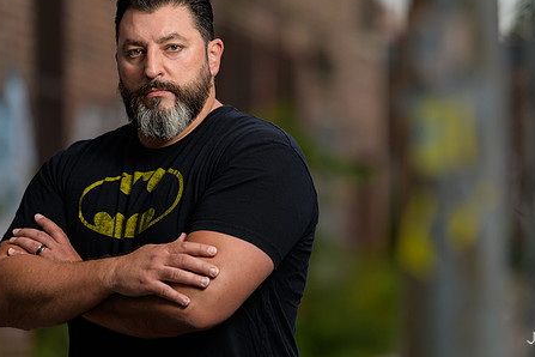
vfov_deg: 7.3
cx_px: 320
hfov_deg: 10.9
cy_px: 155
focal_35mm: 188
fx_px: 2794
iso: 200
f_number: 2
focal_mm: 135
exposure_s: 1/250
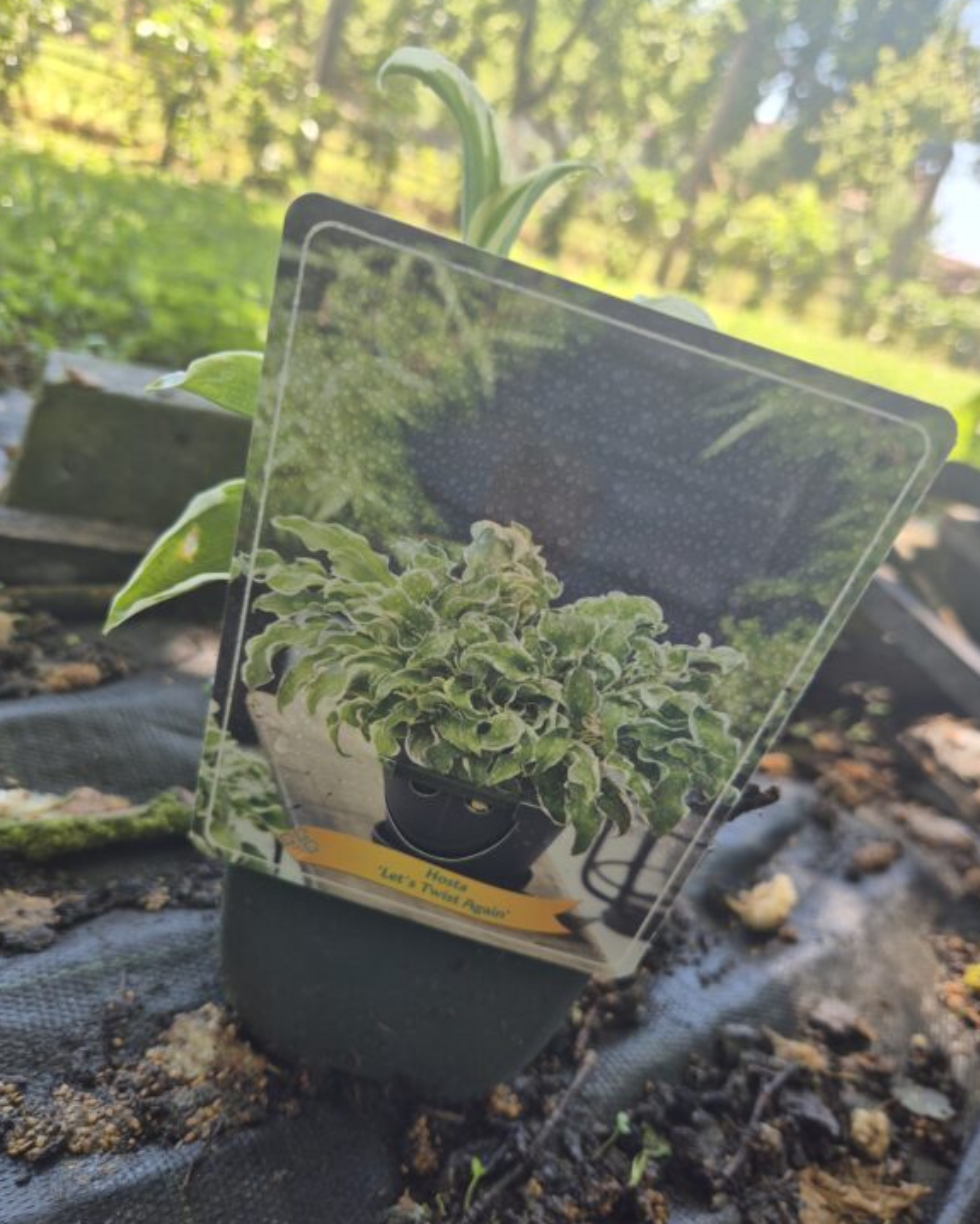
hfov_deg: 56.8
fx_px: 906
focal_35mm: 25
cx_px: 491
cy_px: 656
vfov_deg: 68.0
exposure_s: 1/180
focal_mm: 5.4
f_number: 1.8
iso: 25
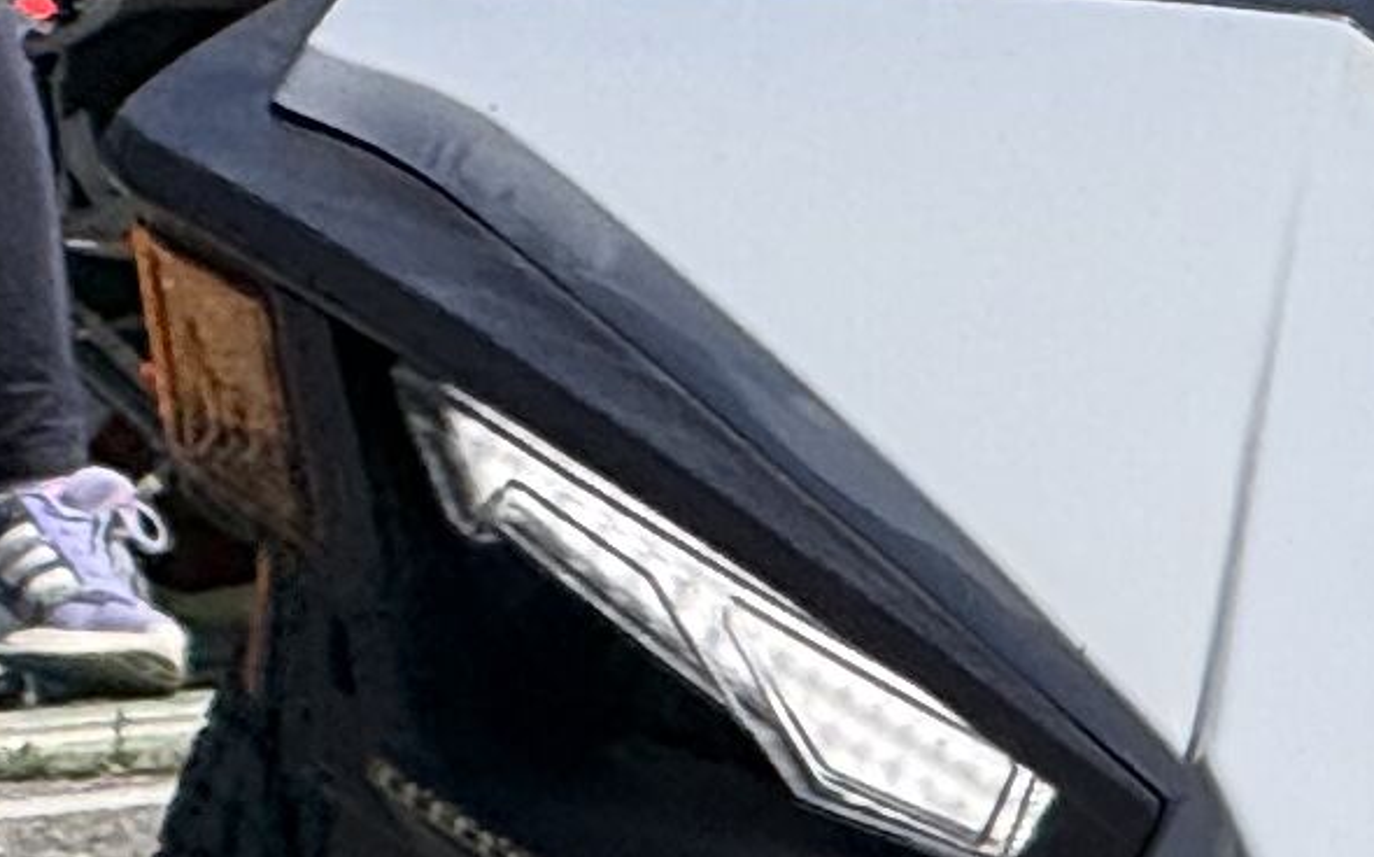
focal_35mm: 870
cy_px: 633
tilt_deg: -5.1
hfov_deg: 2.4
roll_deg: +1.1
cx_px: 4087
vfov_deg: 1.5
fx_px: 32559
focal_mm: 15.66
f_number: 2.8
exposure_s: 1/1294
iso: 50
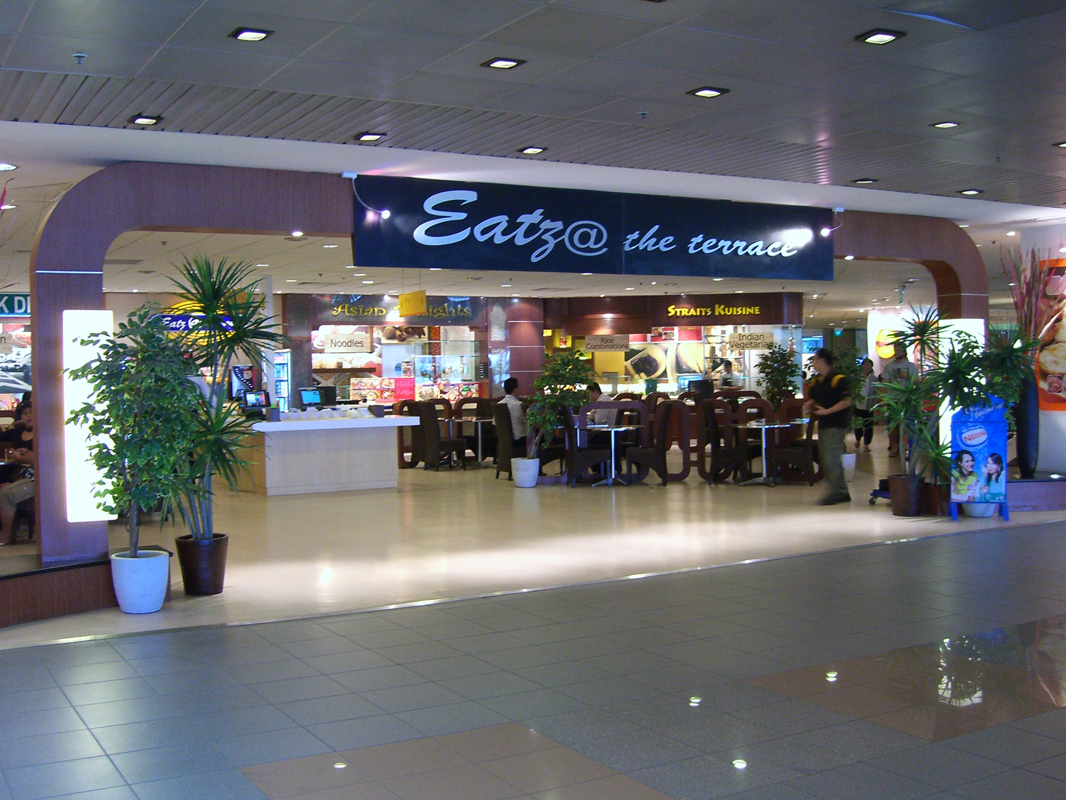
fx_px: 1201
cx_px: 524
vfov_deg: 36.8
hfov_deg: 47.9
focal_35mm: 39
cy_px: 406
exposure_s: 1/20
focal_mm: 7.9
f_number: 2.8
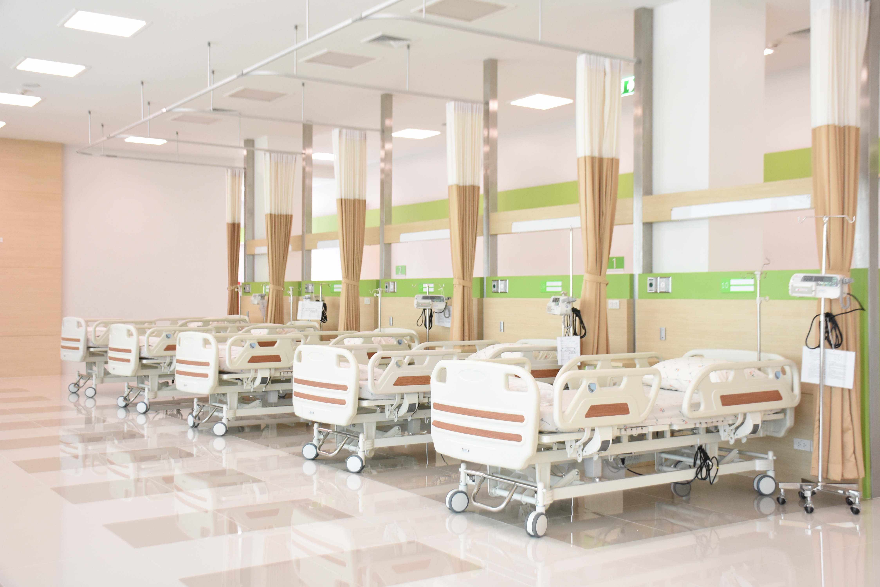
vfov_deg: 34.2
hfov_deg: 49.5
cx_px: 440
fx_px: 954
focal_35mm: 39
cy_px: 294
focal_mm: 26
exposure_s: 1/100
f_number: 5.6
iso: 1250
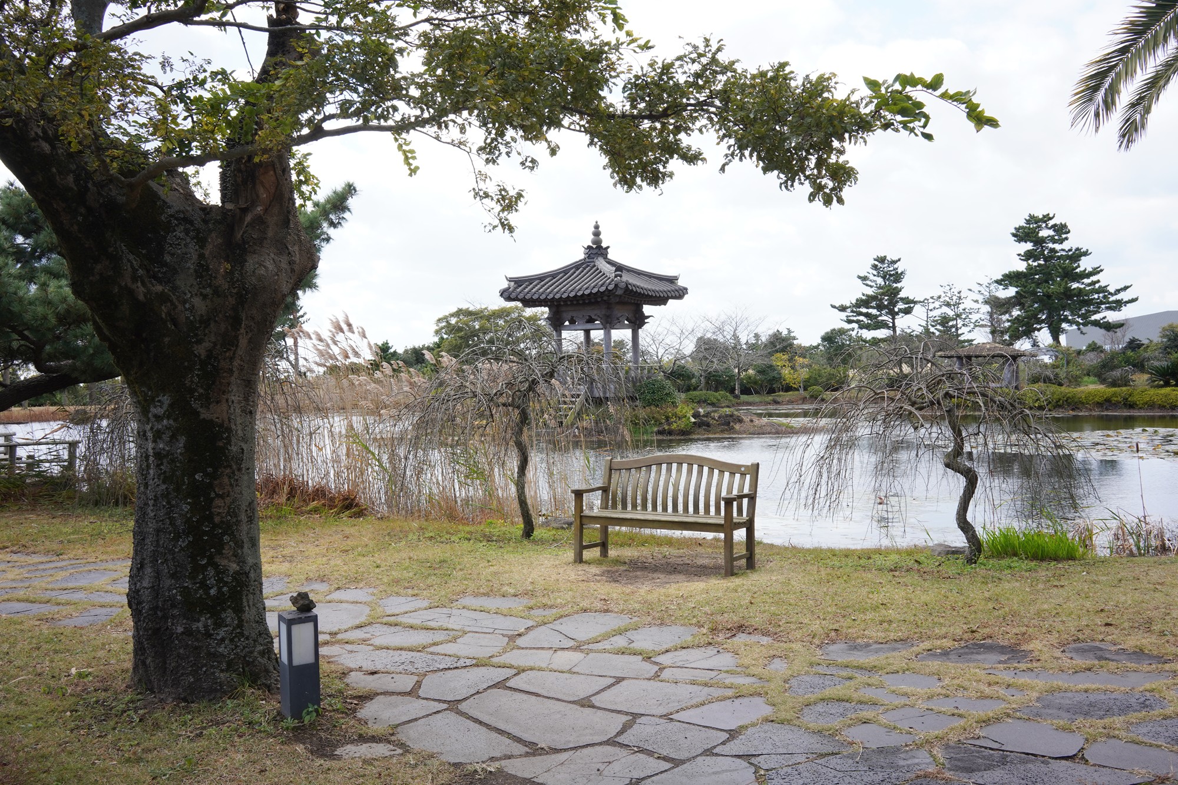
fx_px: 1145
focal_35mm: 35
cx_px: 589
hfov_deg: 54.4
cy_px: 392
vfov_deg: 37.9
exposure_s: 1/100
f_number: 14
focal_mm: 35
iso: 400
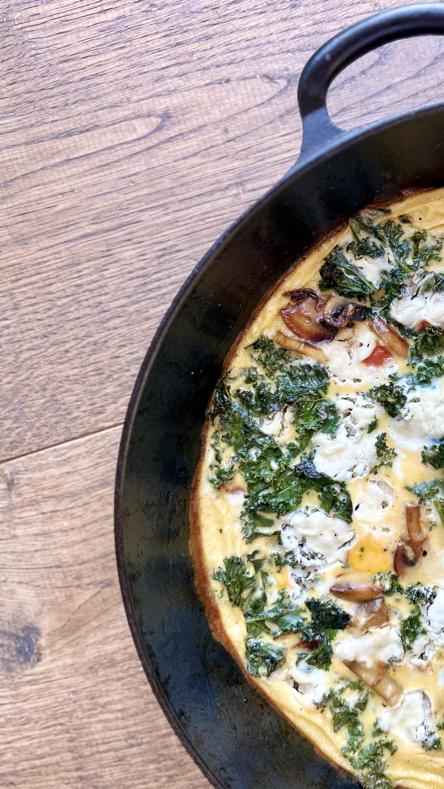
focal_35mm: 35
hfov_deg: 31.9
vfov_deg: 56.6
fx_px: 733
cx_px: 411
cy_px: 394
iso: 64
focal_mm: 6.86
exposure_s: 1/162
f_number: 1.78
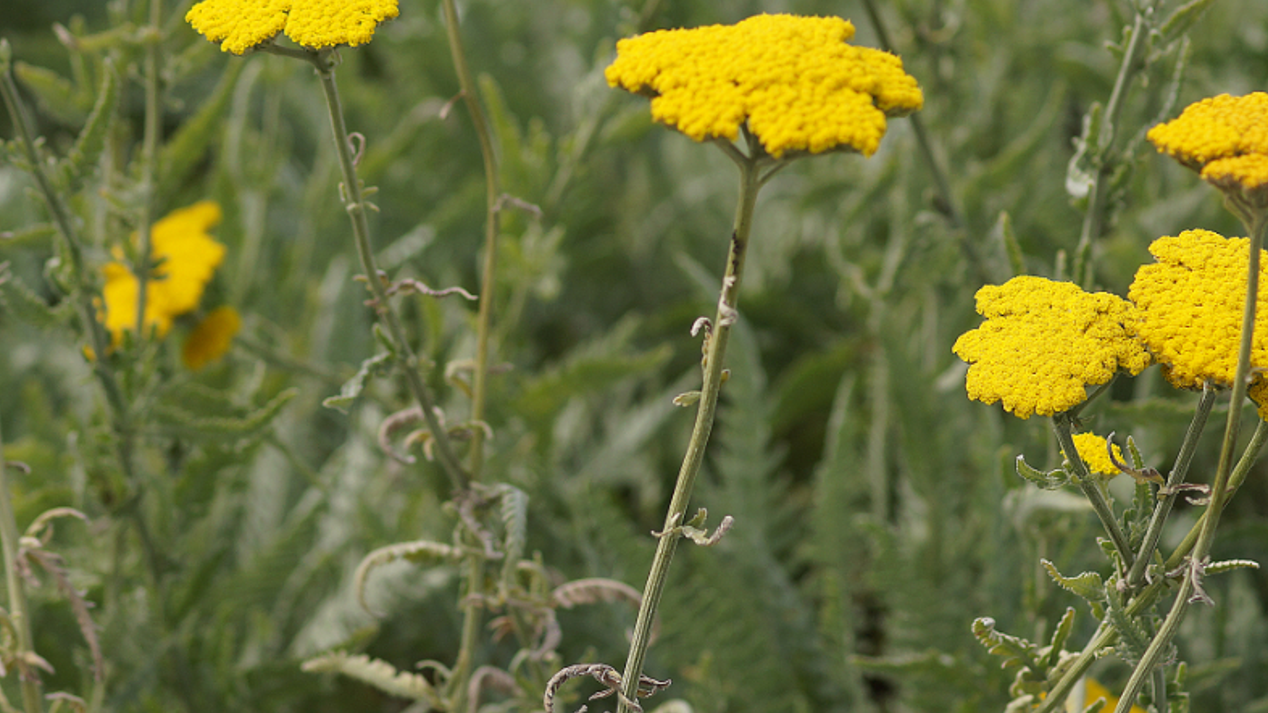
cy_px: 103
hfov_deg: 9.0
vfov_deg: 5.1
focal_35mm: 240
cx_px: 602
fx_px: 8069
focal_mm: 100
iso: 100
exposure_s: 1/640
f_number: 4
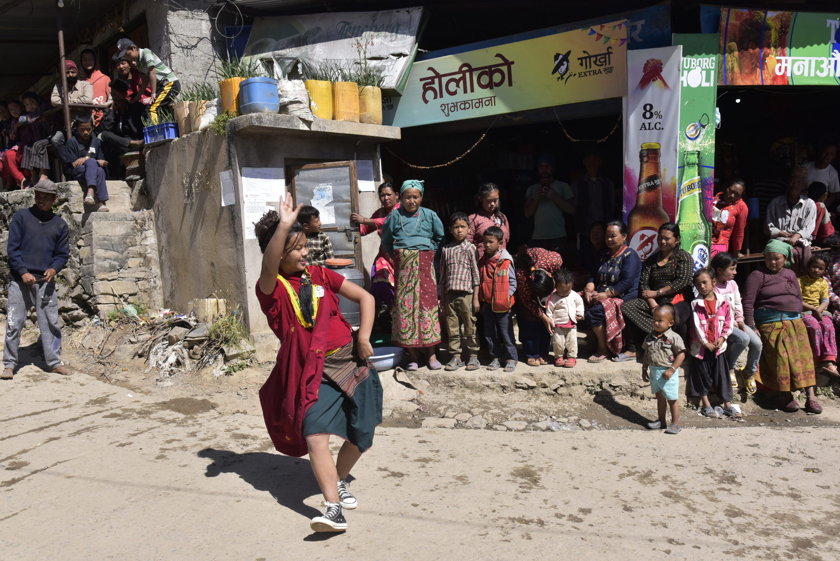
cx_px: 420
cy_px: 280
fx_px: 724
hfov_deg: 60.3
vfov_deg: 42.4
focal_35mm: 31
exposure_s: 1/500
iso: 400
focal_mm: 31
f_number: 11
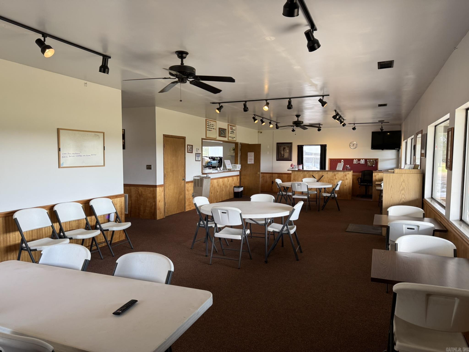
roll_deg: -0.1
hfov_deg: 71.6
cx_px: 234
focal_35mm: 24
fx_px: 325
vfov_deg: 56.8
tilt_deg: -4.5
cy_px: 176
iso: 125
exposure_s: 1/120
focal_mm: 6.76
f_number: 1.78
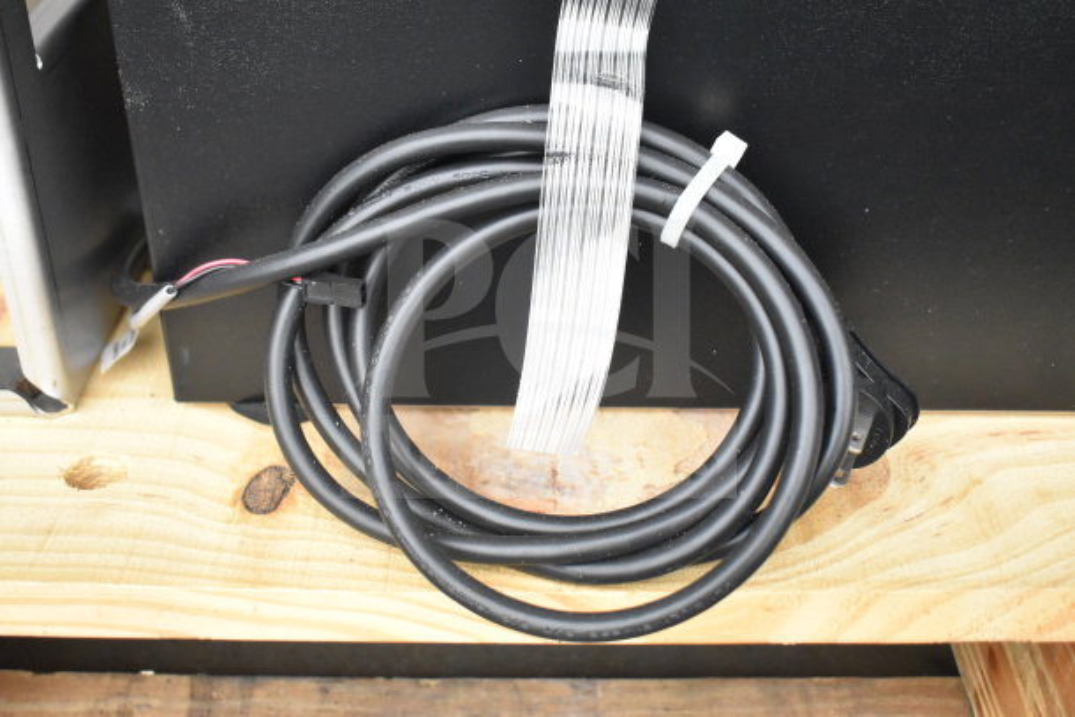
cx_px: 538
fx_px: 1299
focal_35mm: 44
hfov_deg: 45.0
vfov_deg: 30.9
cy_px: 358
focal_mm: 29
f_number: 4.5
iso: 6400
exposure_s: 1/3200
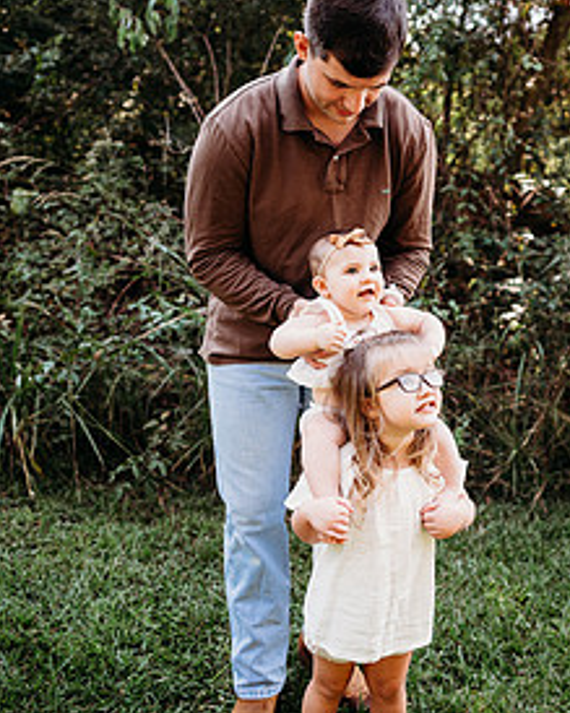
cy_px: 328
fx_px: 781
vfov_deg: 49.0
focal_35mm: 37
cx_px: 359
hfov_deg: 39.8
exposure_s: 1/400
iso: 200
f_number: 2.2
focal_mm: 24
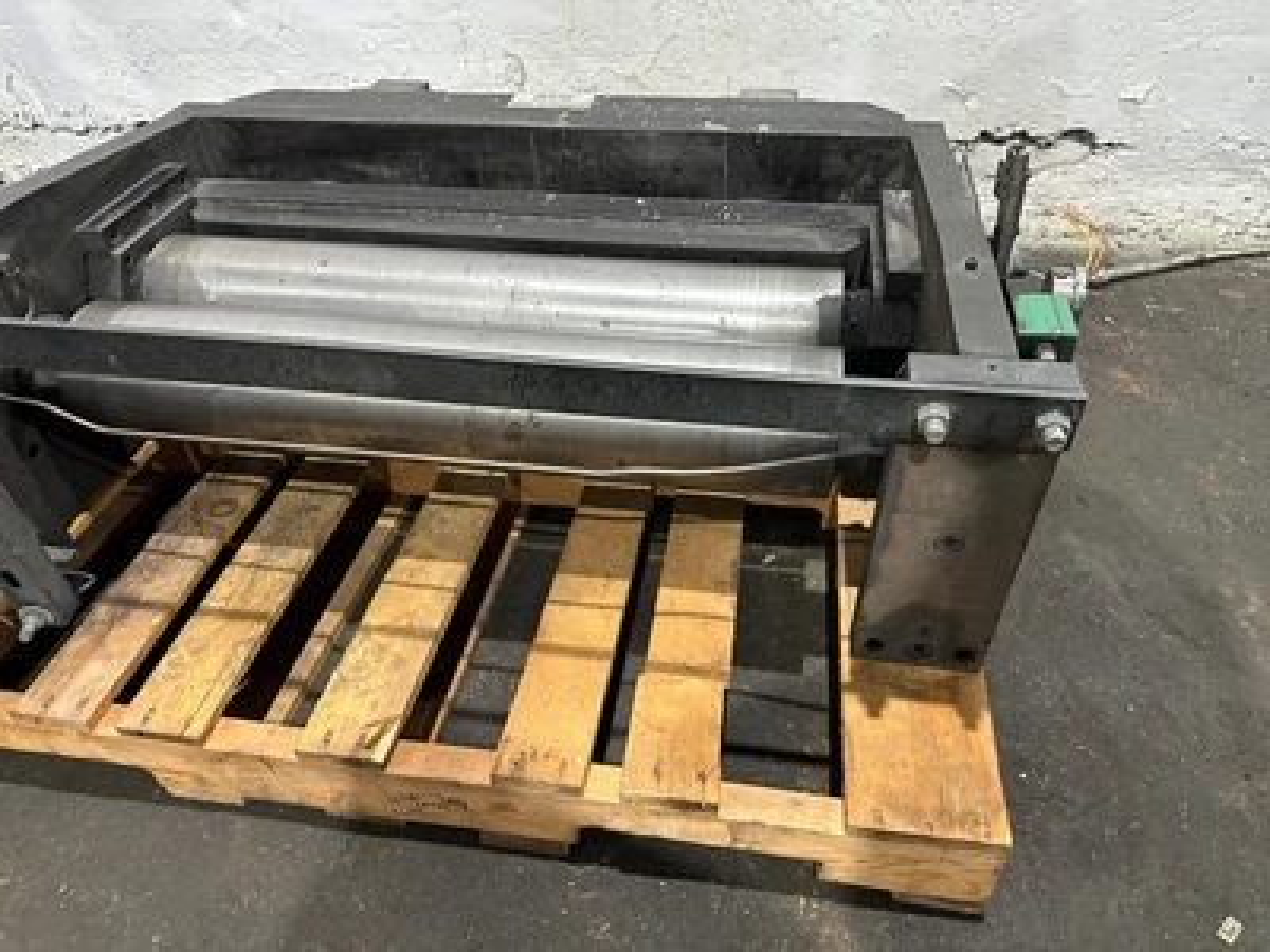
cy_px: 476
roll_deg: +1.5
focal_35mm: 24
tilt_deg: -38.2
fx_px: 881
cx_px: 635
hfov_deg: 71.6
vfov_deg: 56.8
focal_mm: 6.86
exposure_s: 1/60
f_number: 1.78
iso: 400
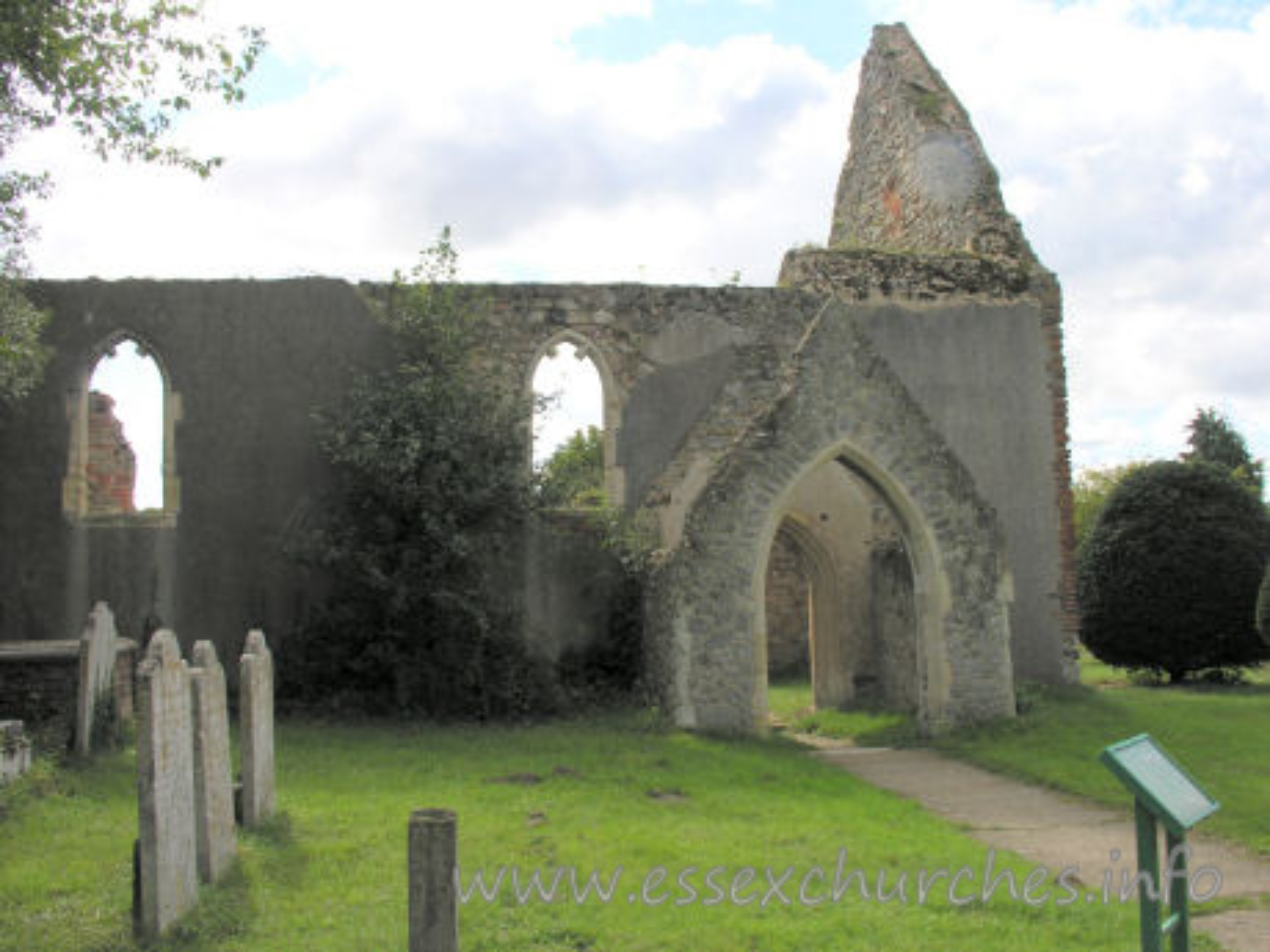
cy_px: 476
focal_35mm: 35
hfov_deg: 52.6
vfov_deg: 40.7
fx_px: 1284
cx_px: 635
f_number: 5.6
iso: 50
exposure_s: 1/157
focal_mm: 8.9
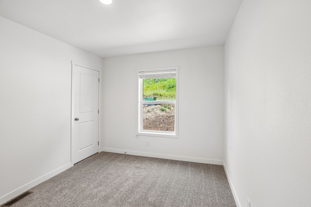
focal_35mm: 16
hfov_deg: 96.7
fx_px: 138
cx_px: 156
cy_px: 104
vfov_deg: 73.7
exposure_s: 1/40
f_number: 8
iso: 400
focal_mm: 16
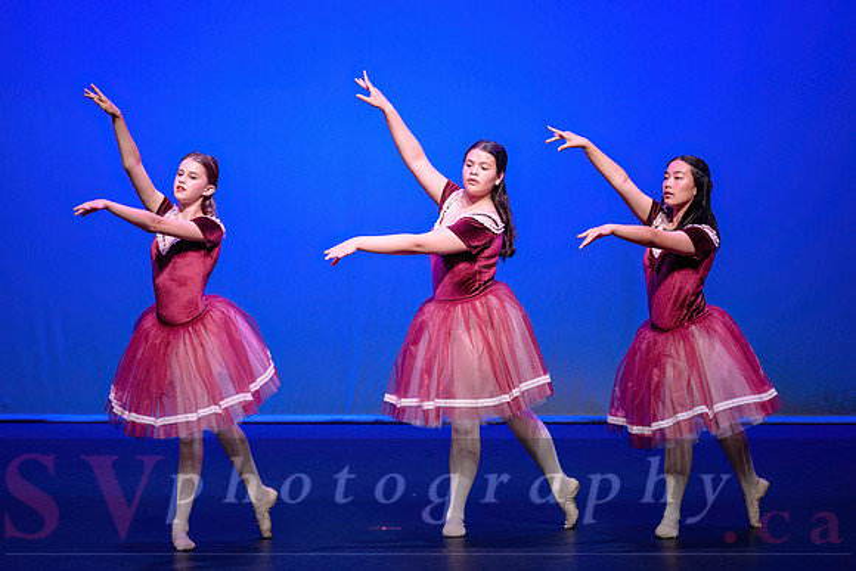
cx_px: 409
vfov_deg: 7.6
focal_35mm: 182
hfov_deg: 11.3
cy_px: 285
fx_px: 4324
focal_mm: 150
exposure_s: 1/400
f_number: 2.8
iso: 1250
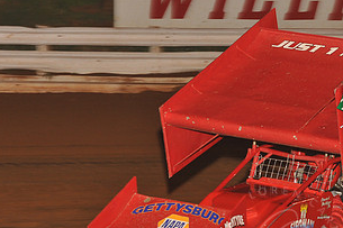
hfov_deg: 9.0
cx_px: 274
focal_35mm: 228
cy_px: 151
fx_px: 2171
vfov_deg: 6.0
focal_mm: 120
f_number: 7.1
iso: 1000
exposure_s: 1/320
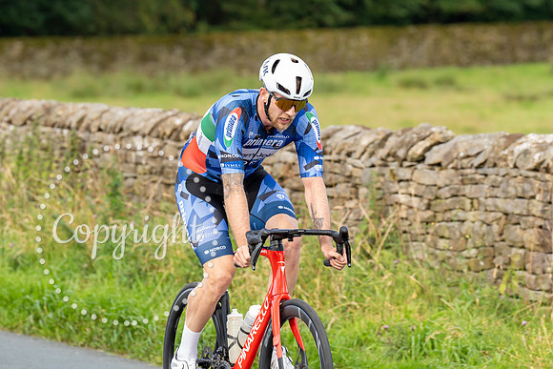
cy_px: 115
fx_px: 3589
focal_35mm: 234
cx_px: 252
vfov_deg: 5.9
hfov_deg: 8.8
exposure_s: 1/800
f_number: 4.5
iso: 800
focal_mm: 170
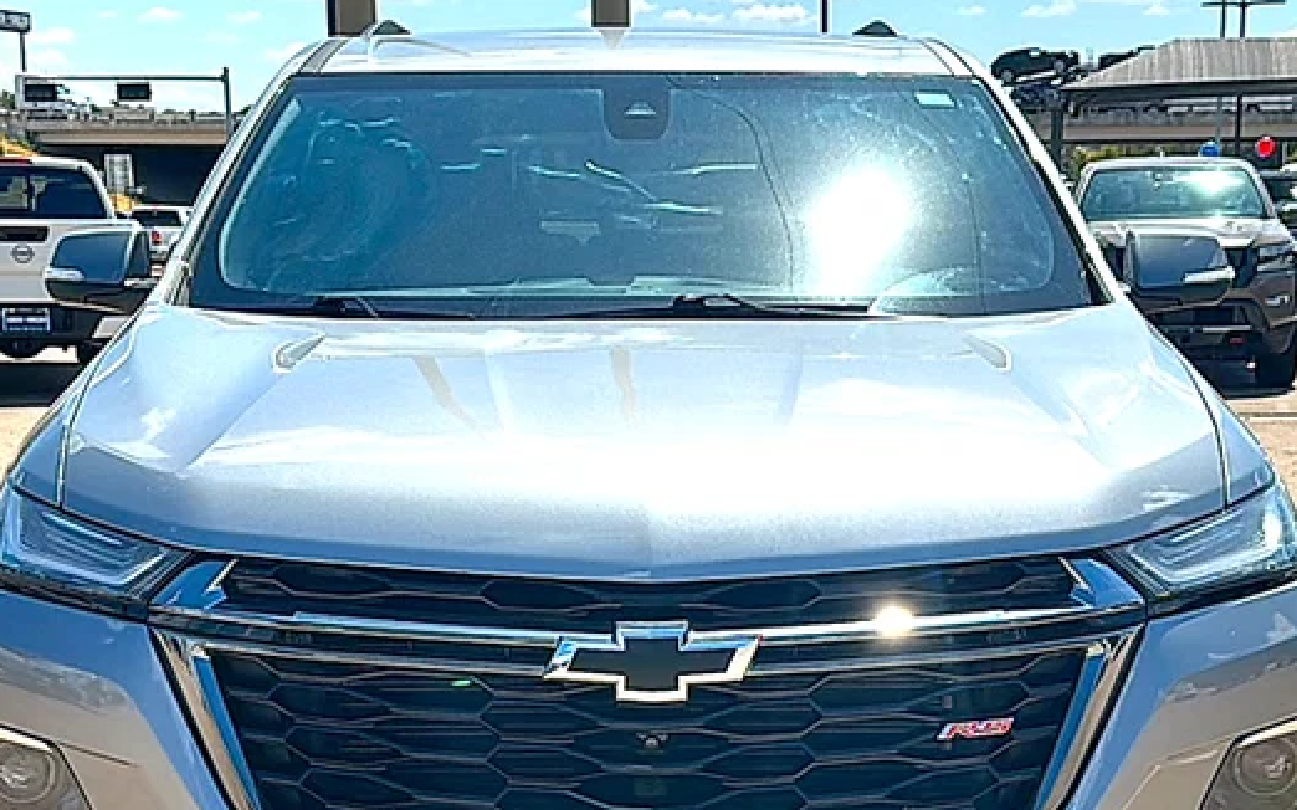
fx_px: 1908
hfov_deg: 37.5
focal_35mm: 54
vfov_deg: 23.7
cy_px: 630
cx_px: 678
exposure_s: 1/5917
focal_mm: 6.86
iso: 80
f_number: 1.78
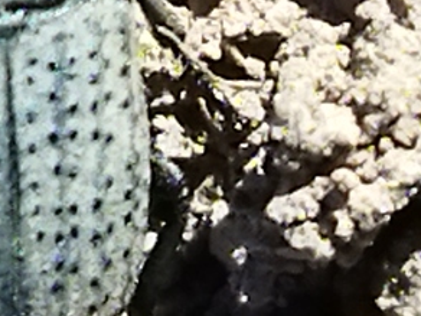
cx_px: -44
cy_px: 76
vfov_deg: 18.5
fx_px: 961
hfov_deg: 23.2
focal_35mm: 79
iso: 99
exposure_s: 1/969
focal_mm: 4.71
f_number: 1.79
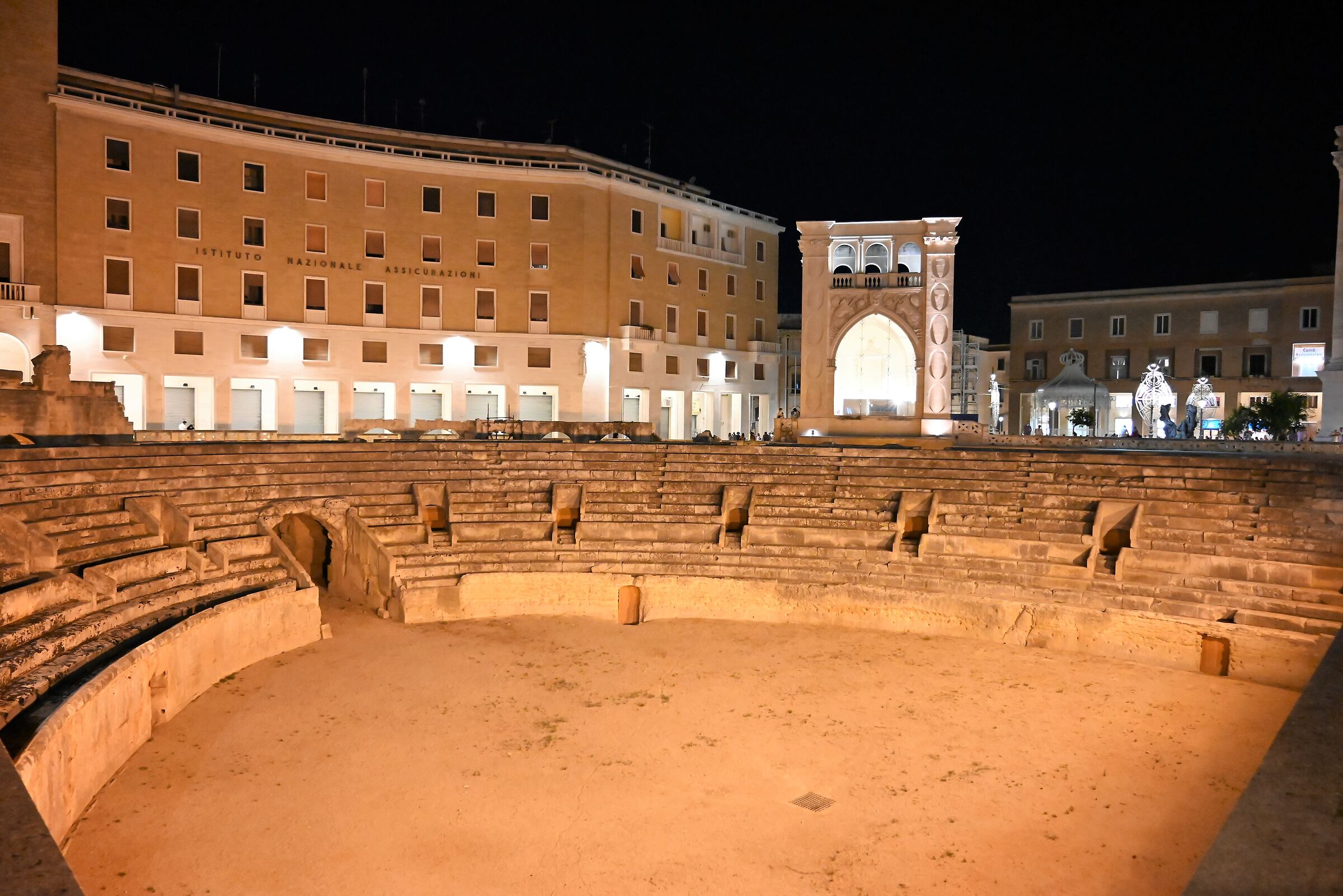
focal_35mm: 24
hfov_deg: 73.7
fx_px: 896
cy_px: 448
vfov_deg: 53.2
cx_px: 672
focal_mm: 24
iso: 8000
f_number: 4
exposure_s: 1/60
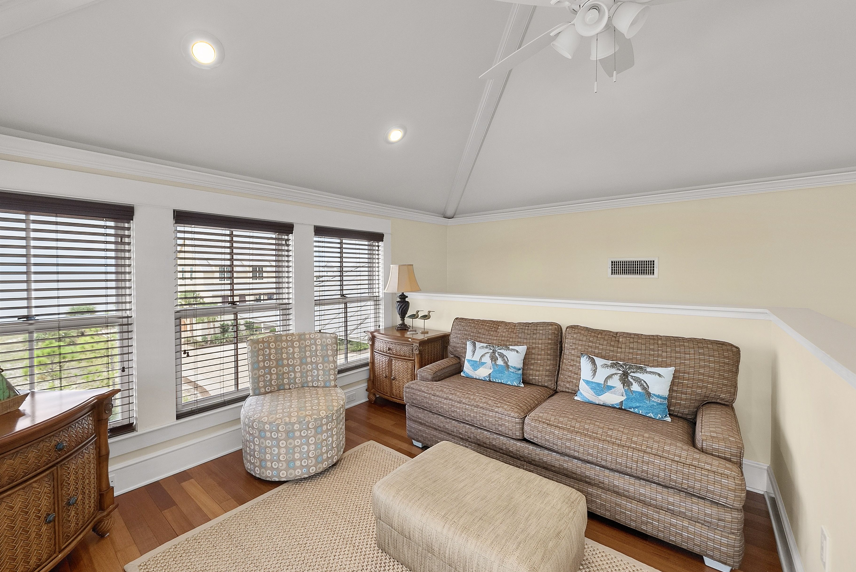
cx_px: 401
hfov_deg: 104.1
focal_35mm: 14
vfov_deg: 81.3
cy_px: 294
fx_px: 333
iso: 500
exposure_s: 1/60
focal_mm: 12
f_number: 7.1
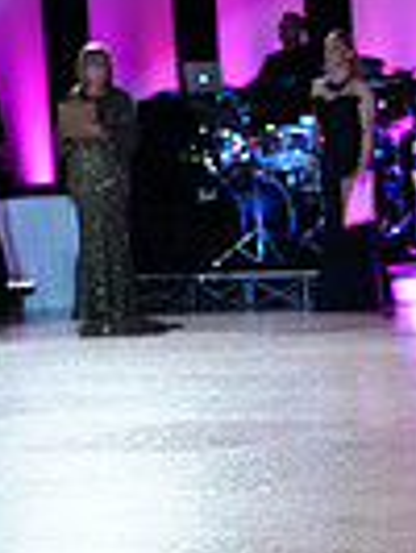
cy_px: 239
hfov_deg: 7.1
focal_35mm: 197
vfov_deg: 10.0
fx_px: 3152
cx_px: 965
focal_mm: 47
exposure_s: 1/400
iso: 3200
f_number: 4
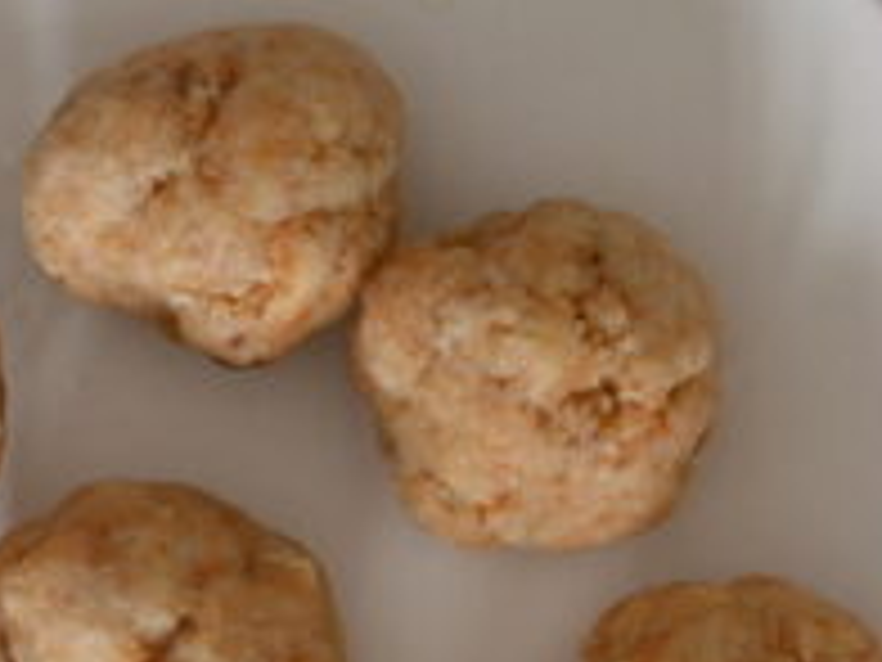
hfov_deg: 8.3
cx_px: 58
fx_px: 6084
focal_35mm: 239
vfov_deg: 6.2
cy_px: 824
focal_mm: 45
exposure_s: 1/6
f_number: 6
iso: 100
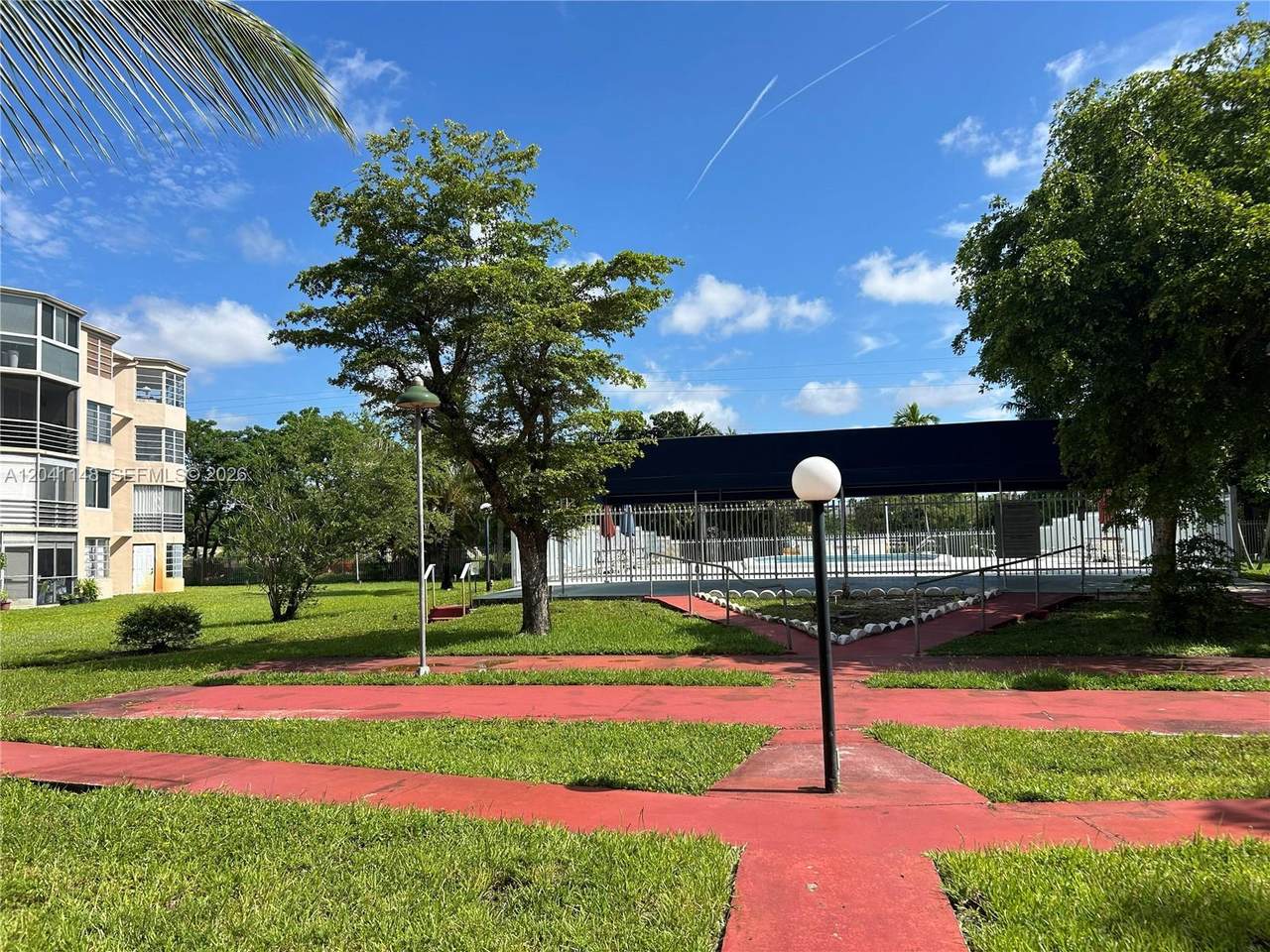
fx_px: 954
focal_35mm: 26
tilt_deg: +4.3
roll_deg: +1.6
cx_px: 635
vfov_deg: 53.1
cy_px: 476
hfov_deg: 67.3
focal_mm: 5.7
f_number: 1.5
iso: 50
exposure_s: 1/3831
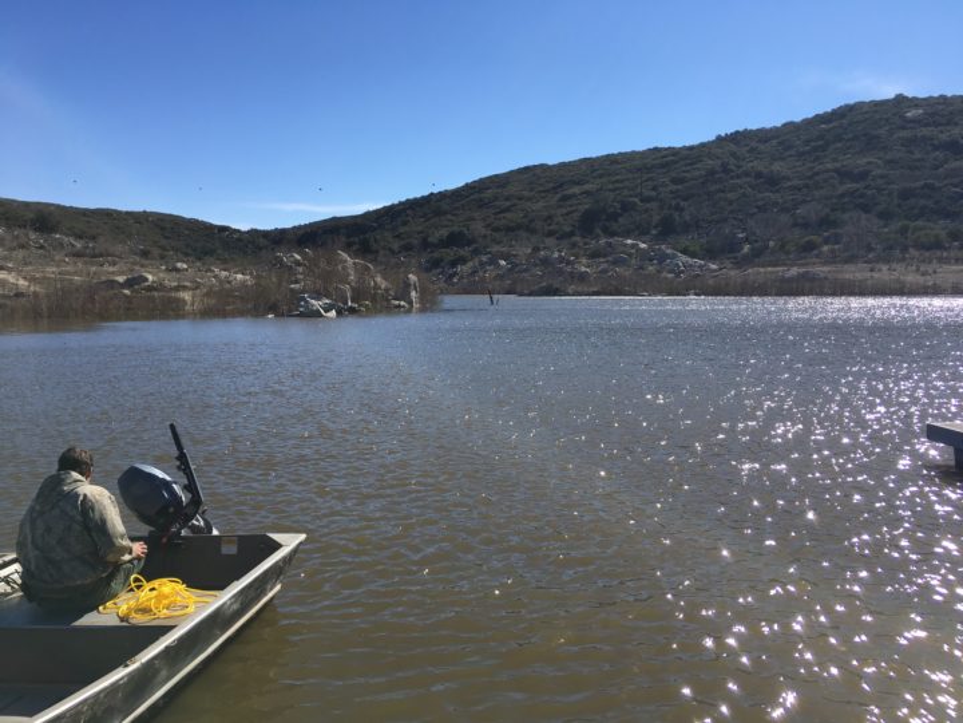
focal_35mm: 29
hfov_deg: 61.7
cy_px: 362
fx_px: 807
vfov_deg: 48.2
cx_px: 482
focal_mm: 4.15
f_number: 2.2
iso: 25
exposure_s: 1/2198
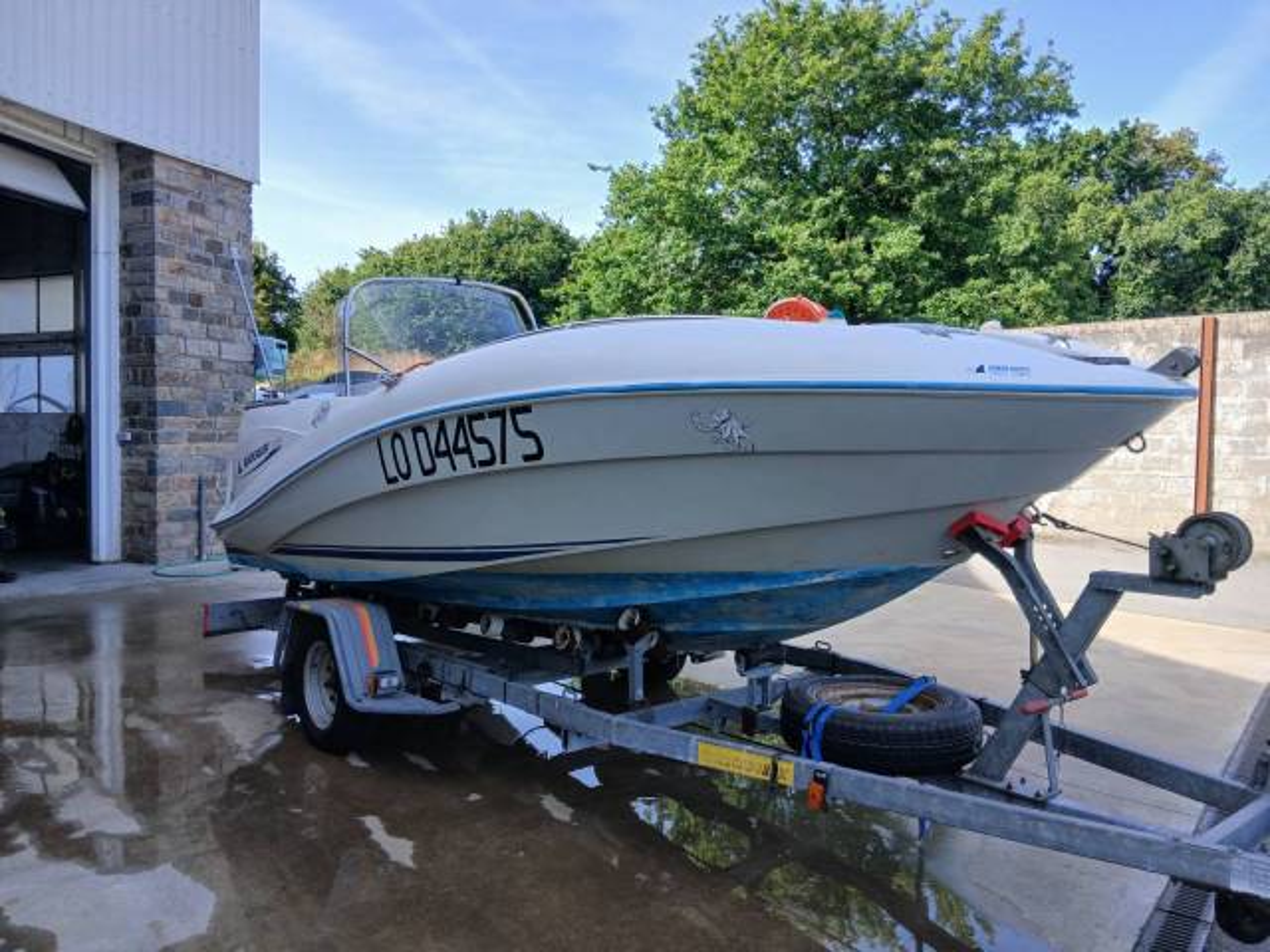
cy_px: 476
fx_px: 954
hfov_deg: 67.3
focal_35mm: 26
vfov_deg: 53.1
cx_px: 635
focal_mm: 3.98
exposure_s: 1/158
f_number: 1.8
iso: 20
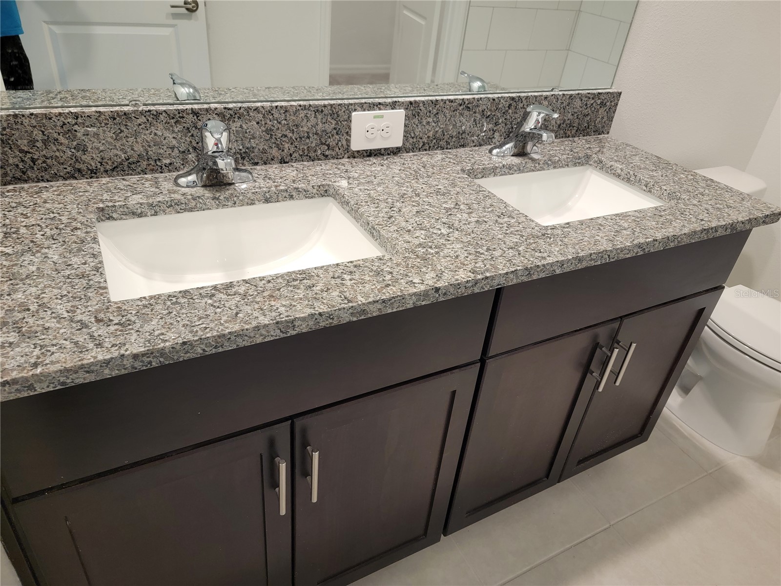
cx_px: 390
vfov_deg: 56.8
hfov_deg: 71.6
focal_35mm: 24
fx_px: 541
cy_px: 293
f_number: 1.8
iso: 320
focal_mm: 6.7
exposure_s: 1/120
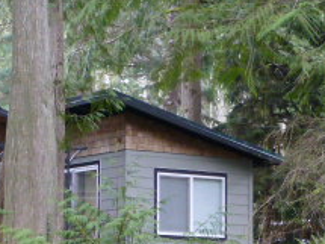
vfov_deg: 10.5
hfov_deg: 13.5
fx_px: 1314
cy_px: 202
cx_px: -116
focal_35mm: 140
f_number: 4.2
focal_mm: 8.5
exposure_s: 1/50
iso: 400
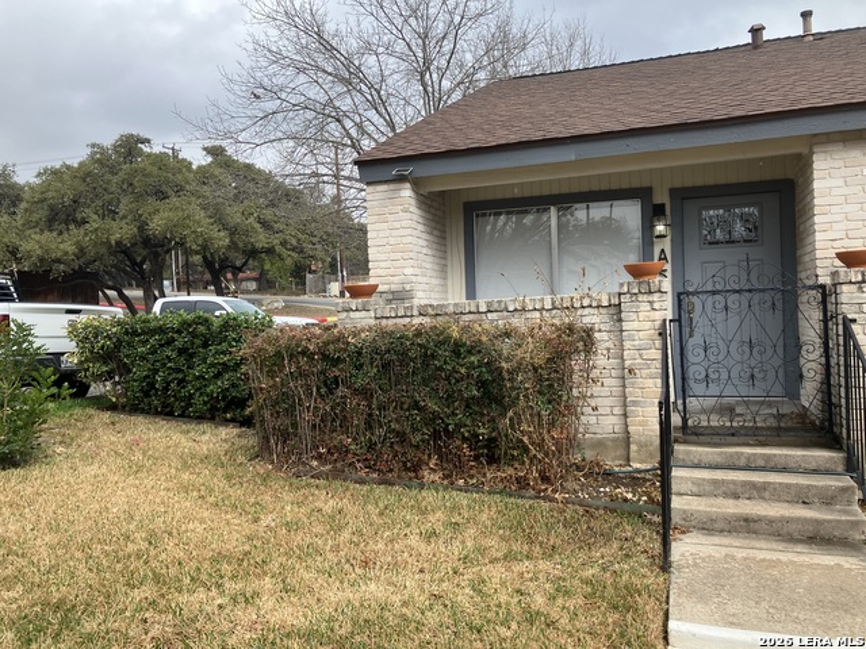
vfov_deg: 49.7
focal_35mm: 28
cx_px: 433
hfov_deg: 63.4
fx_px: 700
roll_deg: +1.5
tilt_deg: -0.7
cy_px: 324
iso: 32
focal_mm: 3.99
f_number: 1.8
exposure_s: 1/294
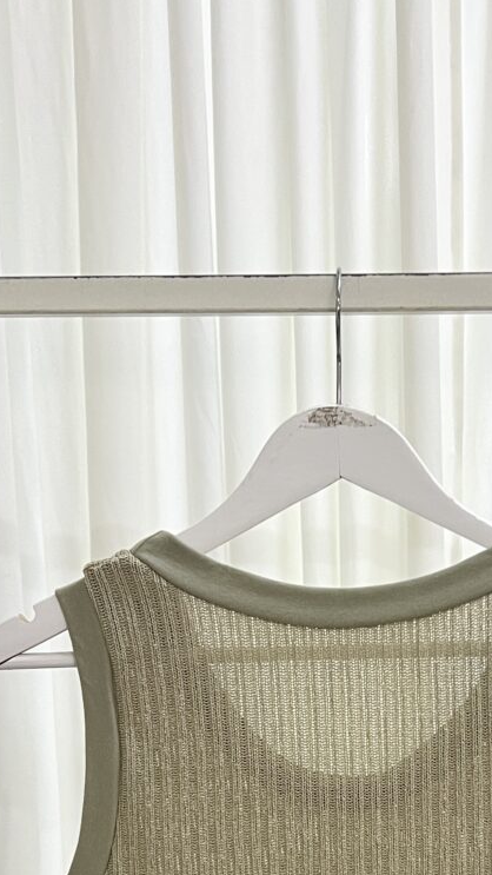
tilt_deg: -11.0
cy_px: 747
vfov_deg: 33.0
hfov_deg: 19.6
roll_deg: +1.1
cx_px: 372
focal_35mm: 61
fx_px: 1415
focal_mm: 5.7
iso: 100
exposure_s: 1/50
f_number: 1.5
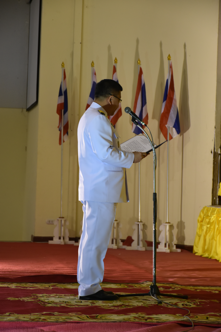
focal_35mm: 120
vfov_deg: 17.1
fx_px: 1105
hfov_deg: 11.4
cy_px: 166
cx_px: 110
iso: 900
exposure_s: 1/60
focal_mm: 80
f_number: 5.3
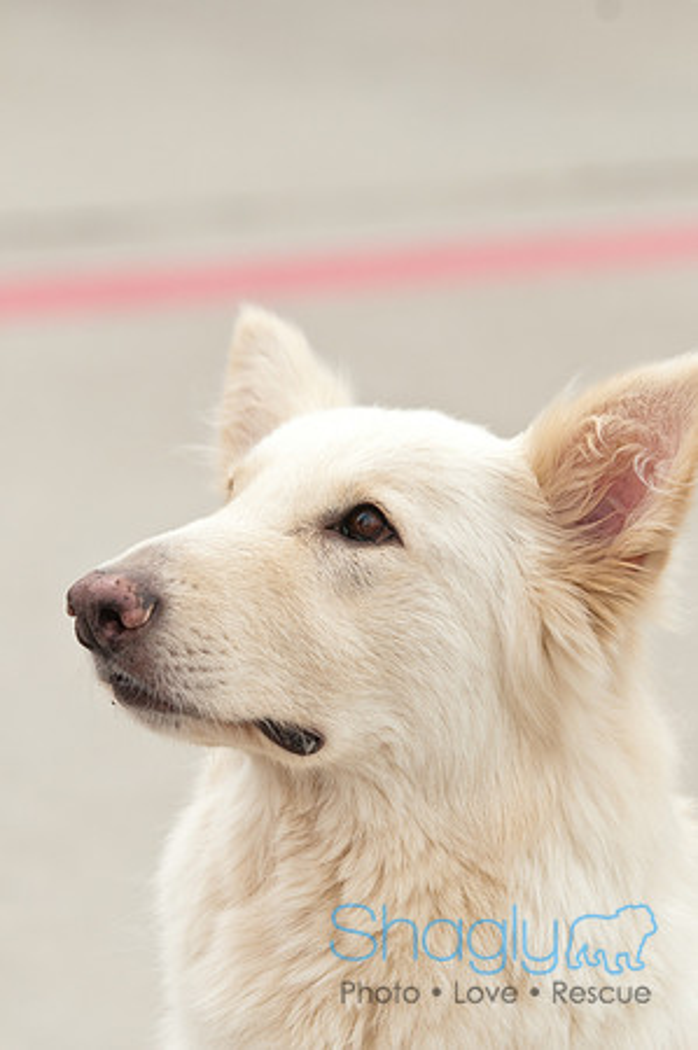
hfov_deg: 7.6
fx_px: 5247
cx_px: 349
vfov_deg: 11.4
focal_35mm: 180
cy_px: 525
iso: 320
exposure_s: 1/1250
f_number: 5
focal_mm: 120
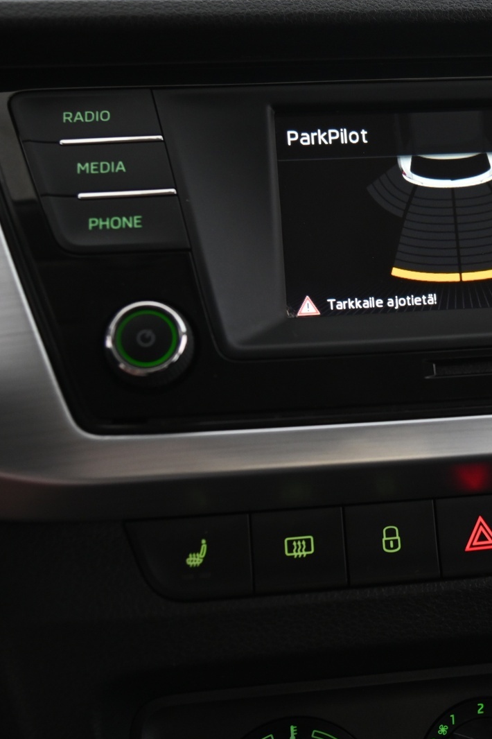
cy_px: 370
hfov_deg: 19.9
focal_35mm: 67
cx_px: 452
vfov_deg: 30.1
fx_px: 1374
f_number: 4
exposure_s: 1/25
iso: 2000
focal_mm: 44
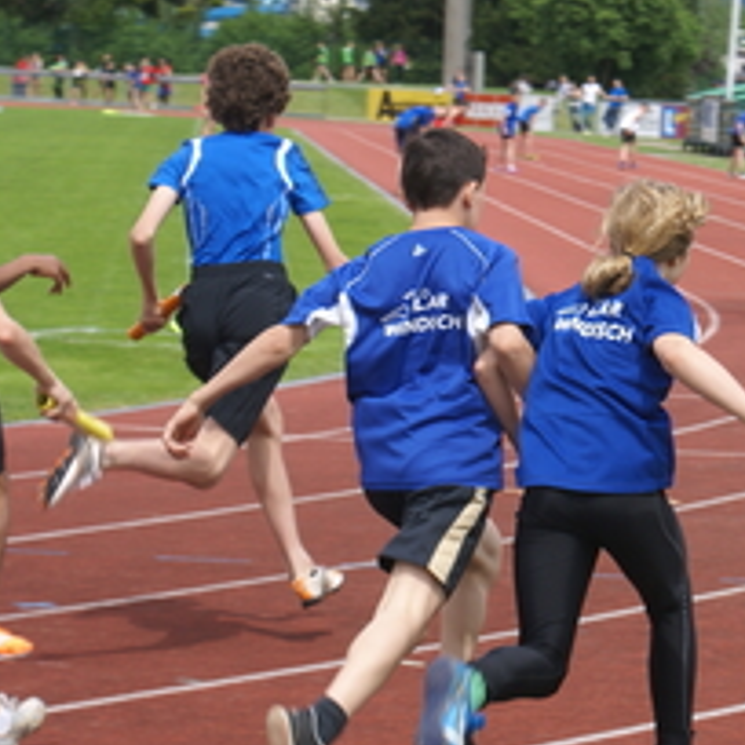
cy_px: 261
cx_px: 807
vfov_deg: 10.3
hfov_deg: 10.2
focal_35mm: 169
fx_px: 4115
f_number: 7.1
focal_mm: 50
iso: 100
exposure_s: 1/250
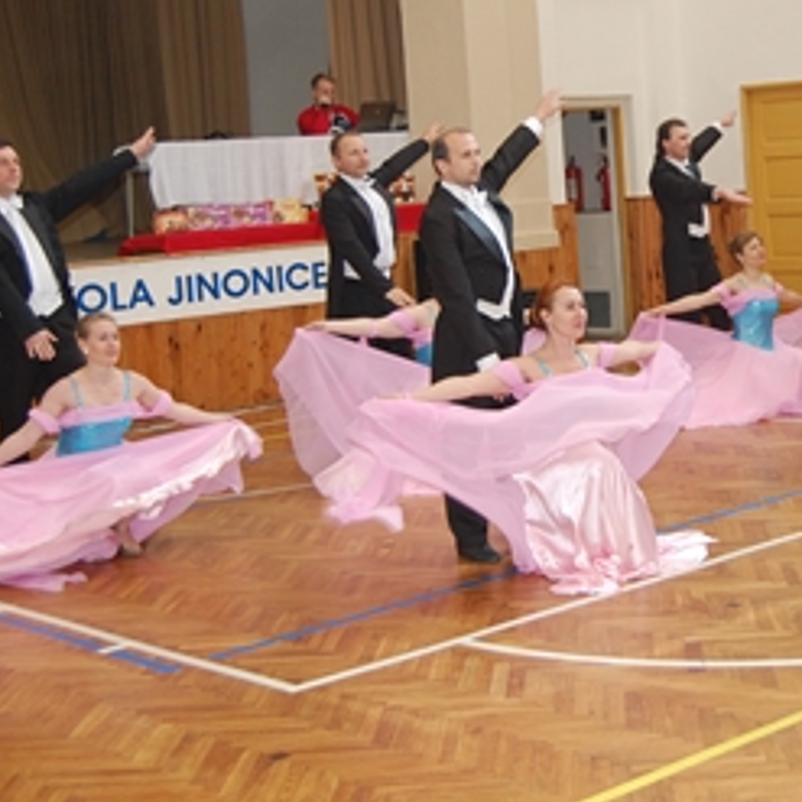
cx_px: 591
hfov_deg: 25.5
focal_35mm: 67
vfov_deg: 25.6
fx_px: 1756
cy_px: 302
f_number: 4
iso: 560
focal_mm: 26
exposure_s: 1/60
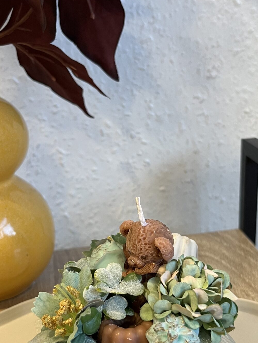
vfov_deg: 37.9
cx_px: 149
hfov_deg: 29.1
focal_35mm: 50
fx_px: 497
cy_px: 215
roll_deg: +4.4
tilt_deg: -22.3
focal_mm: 5.1
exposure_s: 1/50
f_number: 1.6
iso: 100
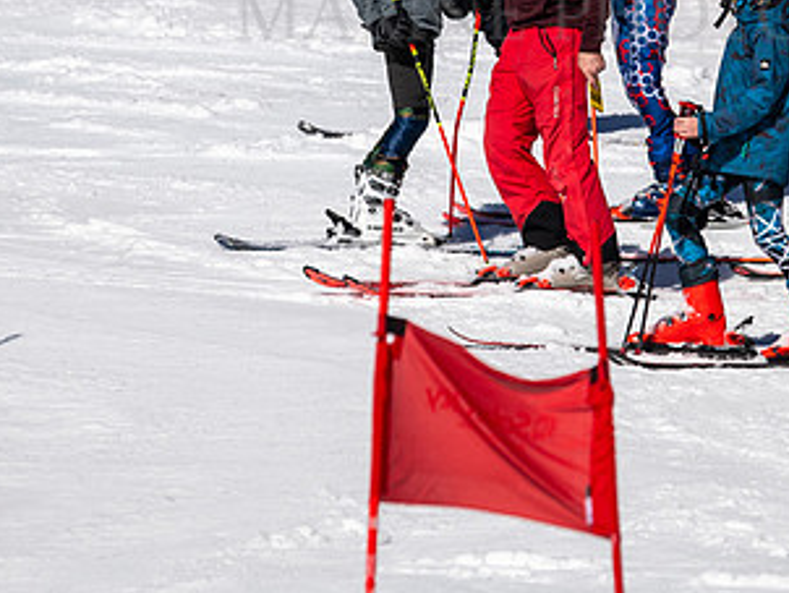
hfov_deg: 2.2
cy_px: 53
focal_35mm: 883
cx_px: 539
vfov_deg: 1.7
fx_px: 20142
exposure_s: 1/2000
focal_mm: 400
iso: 200
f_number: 8
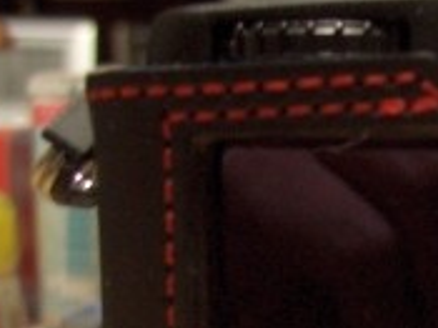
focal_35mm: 121
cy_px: 466
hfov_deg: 14.7
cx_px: 723
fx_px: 1530
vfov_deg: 11.8
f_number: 2.8
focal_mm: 7.1
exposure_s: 1/8
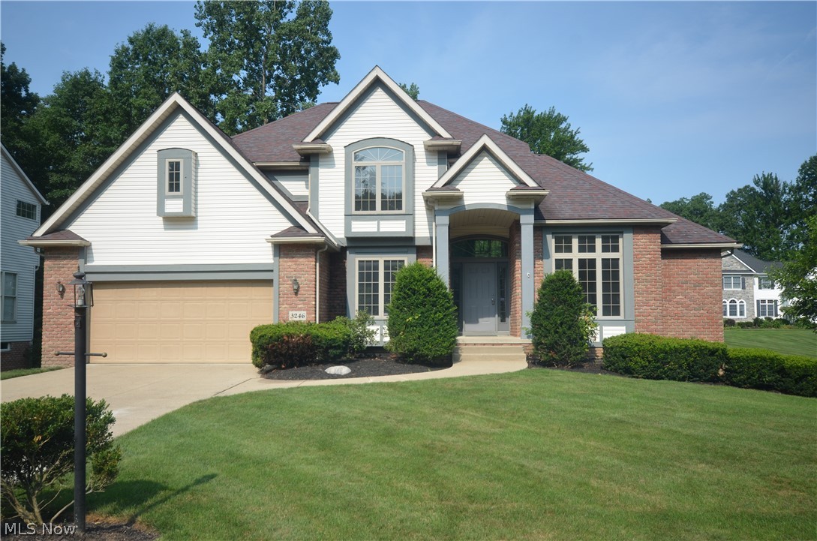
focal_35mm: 30
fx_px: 679
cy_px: 270
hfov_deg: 62.0
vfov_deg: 43.4
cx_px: 408
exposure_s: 1/250
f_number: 8
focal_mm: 20
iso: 125
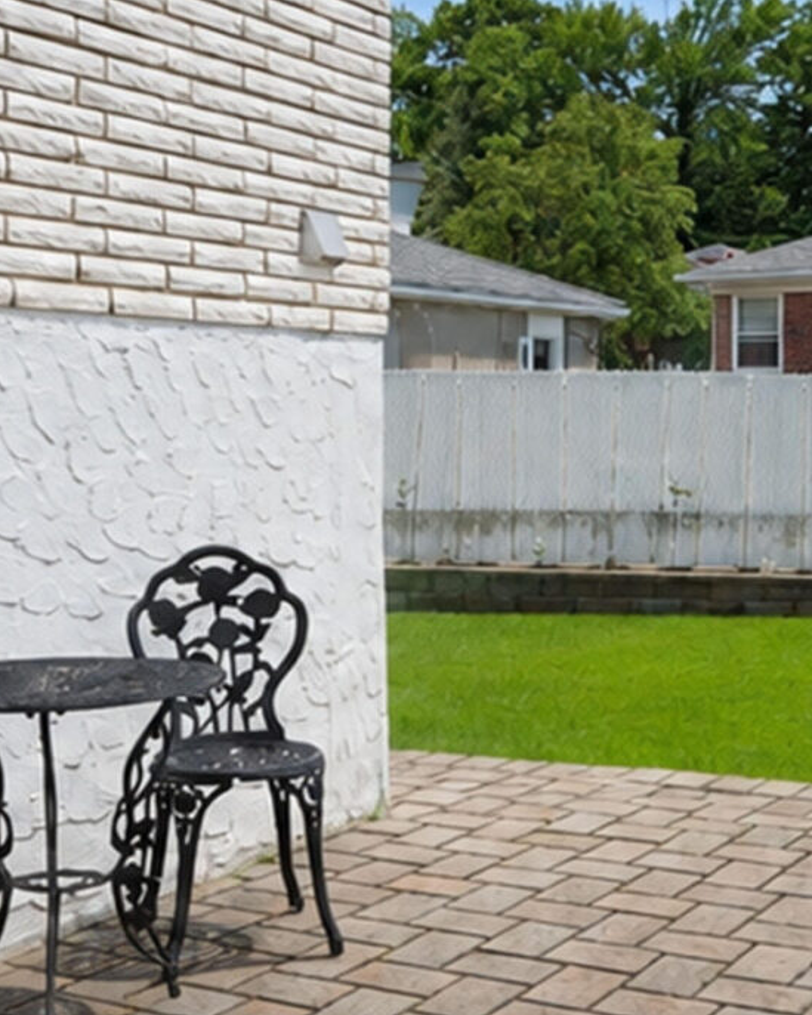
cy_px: 374
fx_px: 1682
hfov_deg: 26.9
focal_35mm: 56
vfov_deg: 33.4
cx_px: 564
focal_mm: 16
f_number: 6.3
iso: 64
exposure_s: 1/80
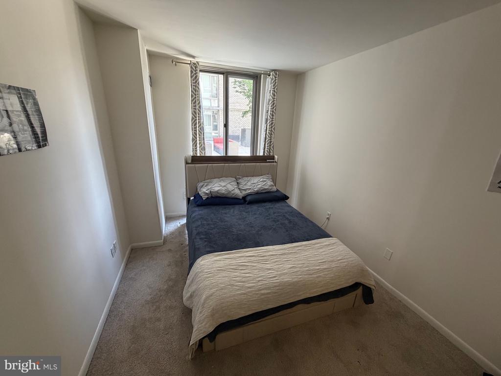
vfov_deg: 85.7
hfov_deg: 102.1
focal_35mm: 14
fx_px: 203
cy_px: 188
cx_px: 250
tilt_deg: -17.0
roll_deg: -1.8
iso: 250
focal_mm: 2.22
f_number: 2.2
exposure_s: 1/60
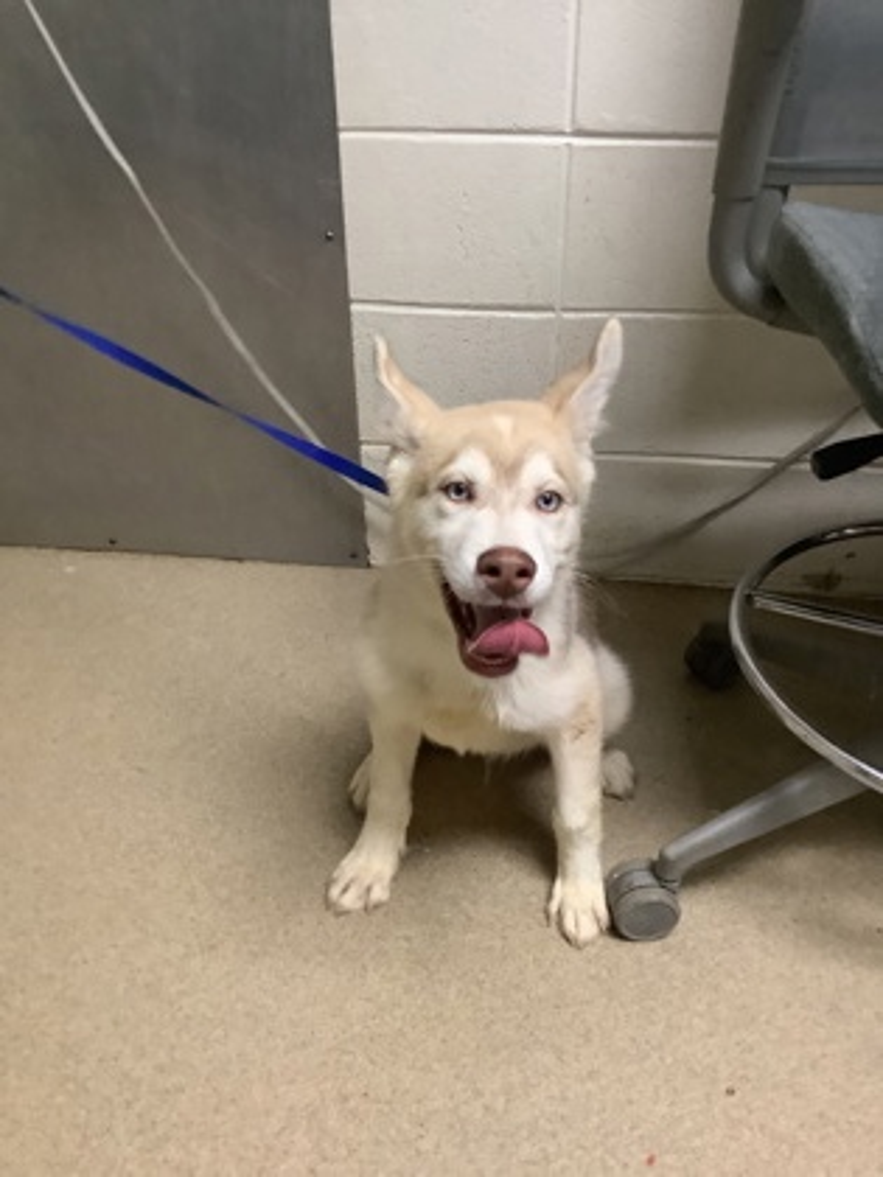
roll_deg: +1.4
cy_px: 588
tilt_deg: -33.9
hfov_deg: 45.4
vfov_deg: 58.4
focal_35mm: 31
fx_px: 1054
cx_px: 442
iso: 320
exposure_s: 1/40
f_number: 2.4
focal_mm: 3.3
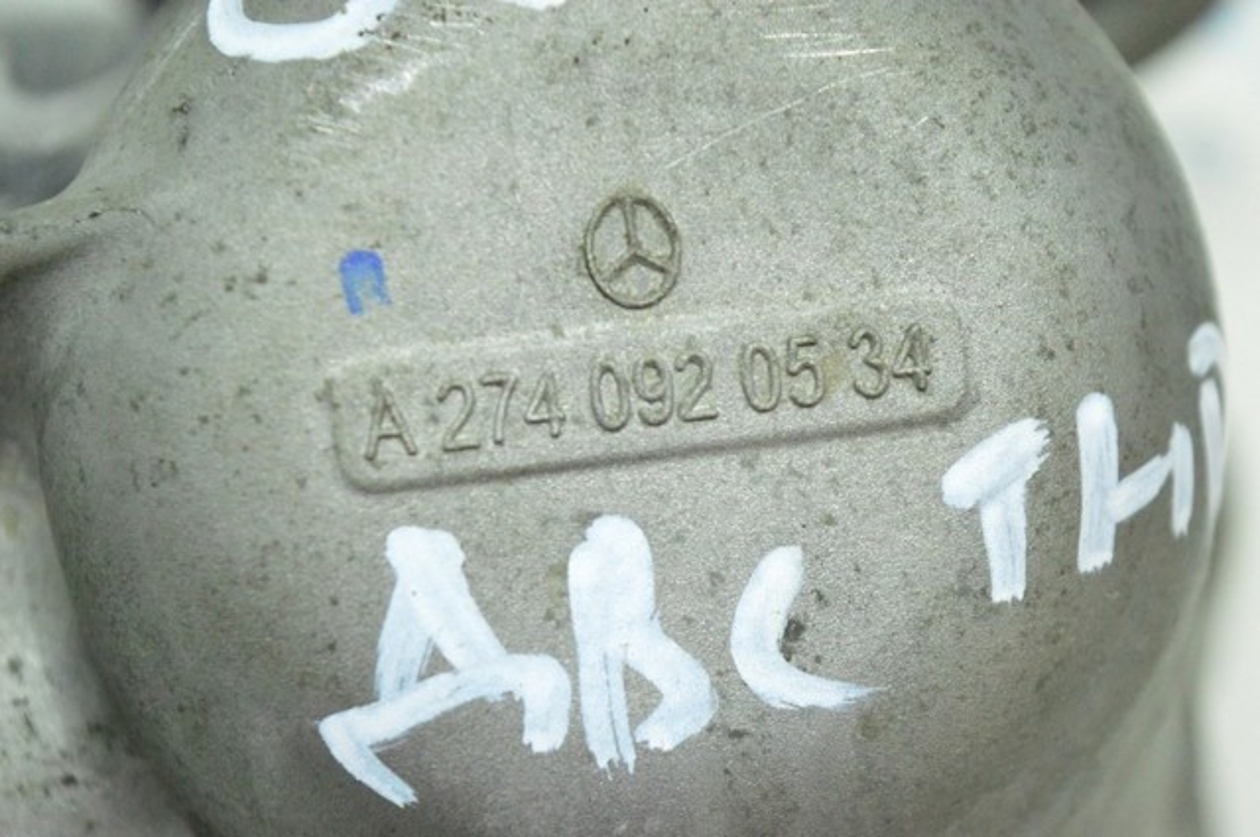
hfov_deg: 24.6
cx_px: 630
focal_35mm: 82
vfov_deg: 16.5
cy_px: 418
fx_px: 2884
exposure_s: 1/250
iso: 6400
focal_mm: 55
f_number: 5.6
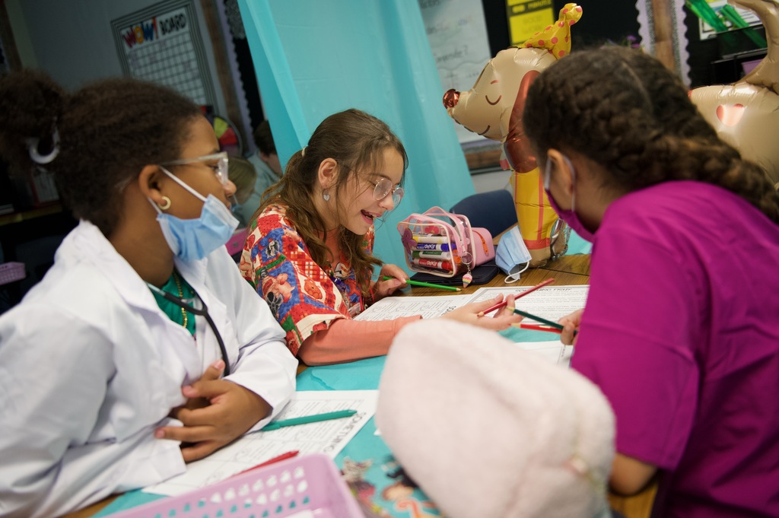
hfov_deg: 60.3
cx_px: 390
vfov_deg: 42.3
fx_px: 670
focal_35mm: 31
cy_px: 259
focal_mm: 31
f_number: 2.8
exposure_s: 1/250
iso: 1600
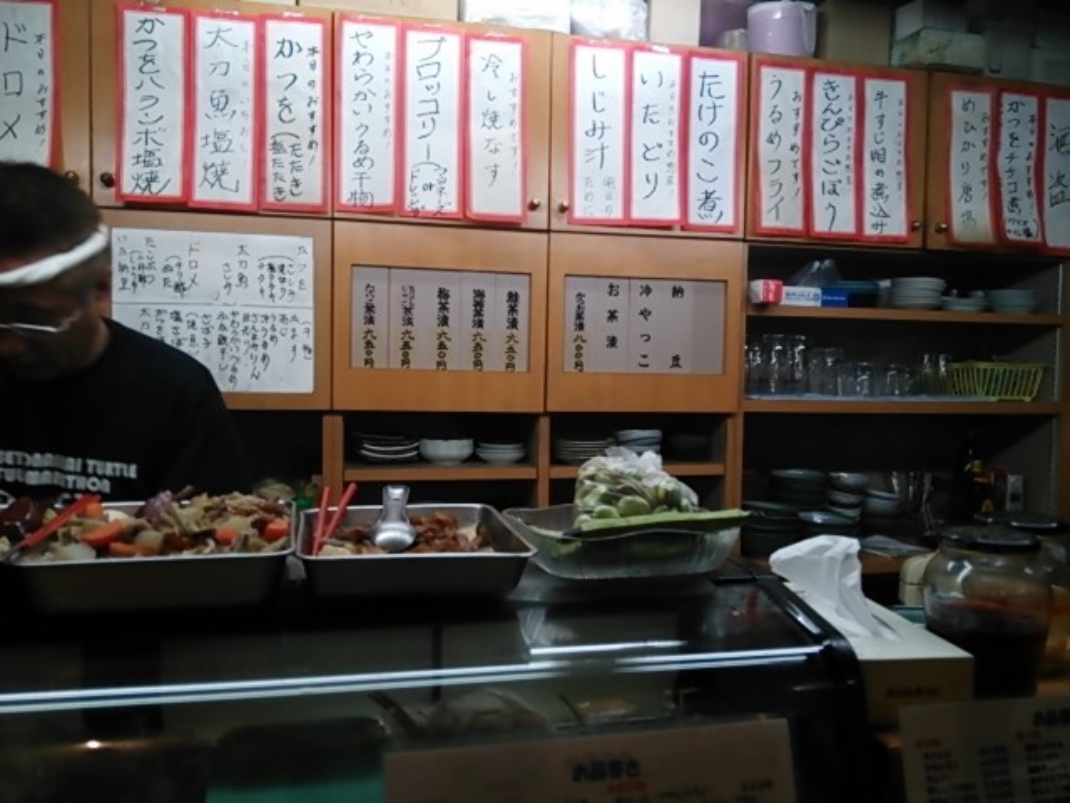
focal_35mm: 28
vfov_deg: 49.7
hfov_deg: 63.4
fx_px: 865
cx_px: 535
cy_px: 402
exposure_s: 1/60
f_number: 2.5
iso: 100
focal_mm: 4.21
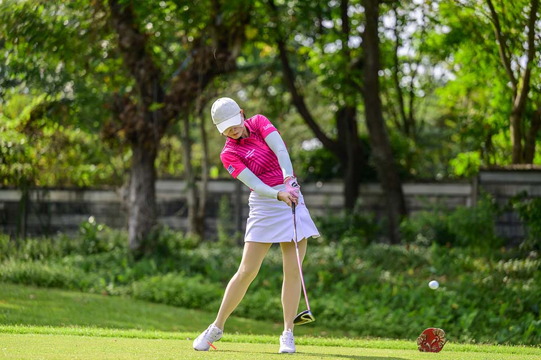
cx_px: 270
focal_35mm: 130
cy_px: 180
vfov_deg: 10.5
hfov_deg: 15.8
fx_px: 1953
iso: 450
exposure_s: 1/4000
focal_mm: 130
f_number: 2.8
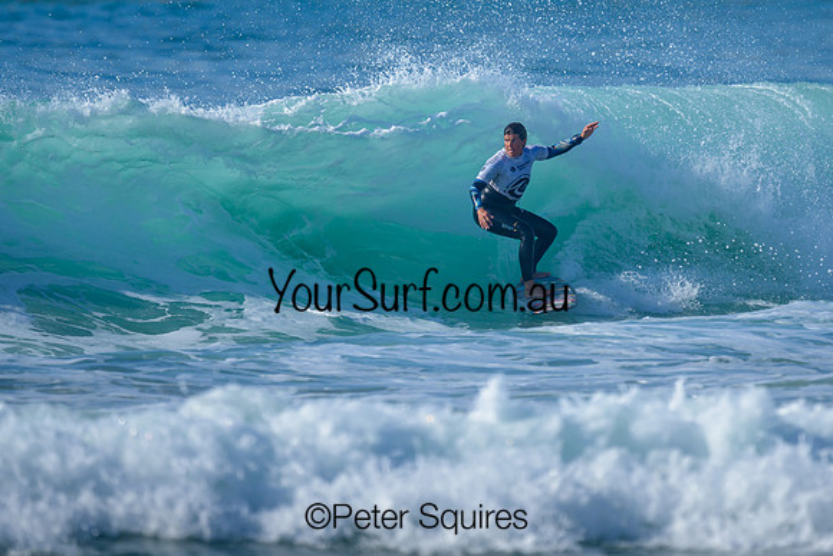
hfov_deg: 1.9
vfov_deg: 1.3
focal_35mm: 1098
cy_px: 186
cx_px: 462
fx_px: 25415
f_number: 6.3
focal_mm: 800
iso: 250
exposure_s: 1/2000
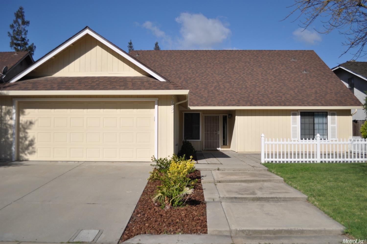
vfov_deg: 39.8
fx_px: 336
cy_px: 122
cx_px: 184
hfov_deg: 57.3
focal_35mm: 33
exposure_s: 1/3200
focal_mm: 22
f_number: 4
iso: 200
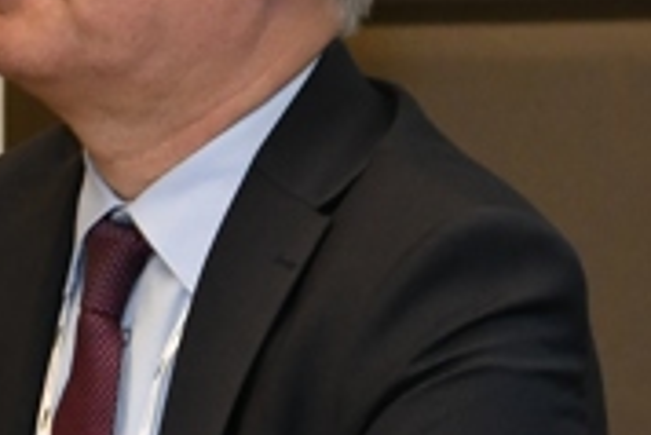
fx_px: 9592
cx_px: 152
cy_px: 122
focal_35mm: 530
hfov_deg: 3.9
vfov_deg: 2.6
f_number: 4
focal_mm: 70
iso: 1600
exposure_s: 1/125
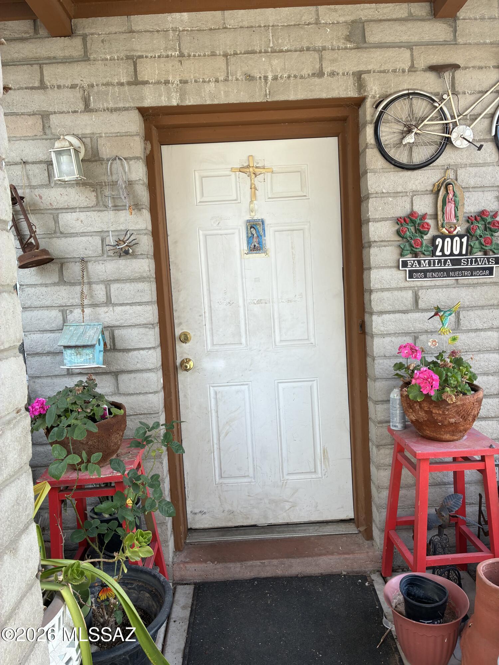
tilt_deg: -4.4
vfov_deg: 67.3
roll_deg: +4.4
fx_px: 500
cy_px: 332
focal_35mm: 26
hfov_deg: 53.1
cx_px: 250
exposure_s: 1/157
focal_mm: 4.2
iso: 20
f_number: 1.64
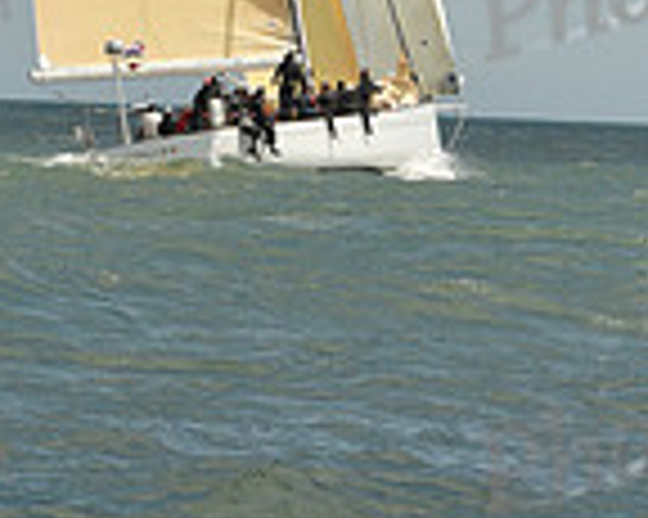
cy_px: -225
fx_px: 11595
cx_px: 245
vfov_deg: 2.6
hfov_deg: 3.2
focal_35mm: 605
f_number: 13
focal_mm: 160
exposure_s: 1/800
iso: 320
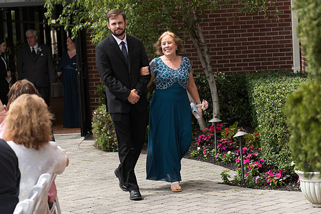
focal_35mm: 103
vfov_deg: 13.3
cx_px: 164
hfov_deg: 19.8
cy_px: 124
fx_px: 918
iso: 64
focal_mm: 70
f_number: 2.8
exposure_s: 1/640
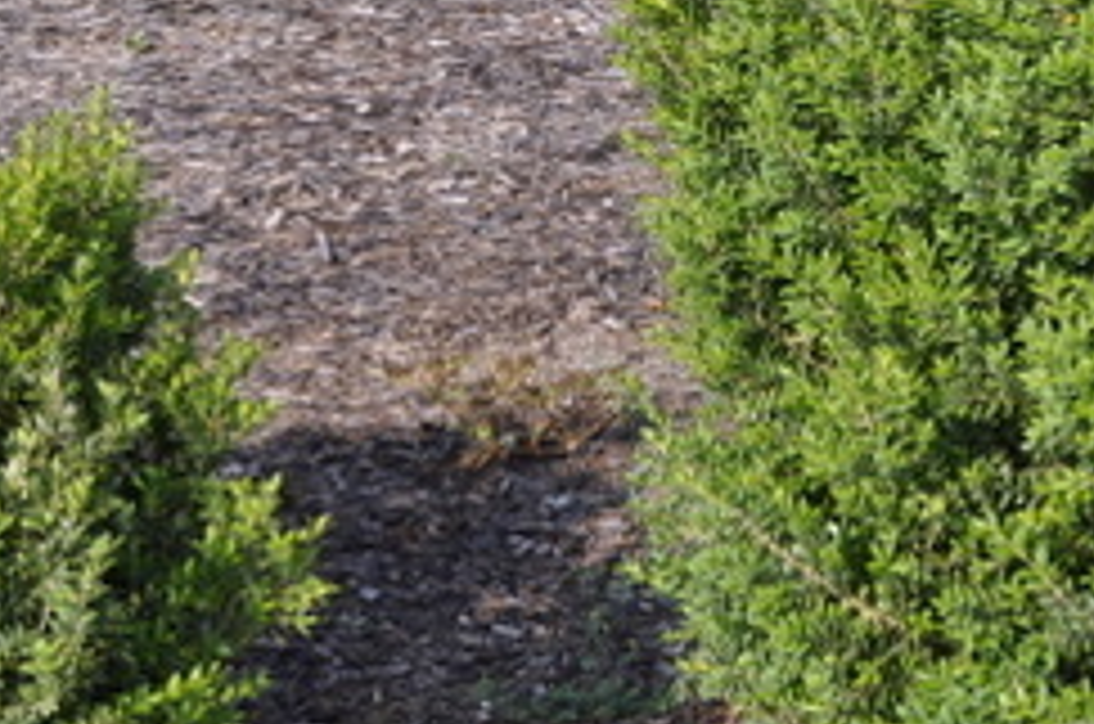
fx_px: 3750
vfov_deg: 10.9
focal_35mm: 124
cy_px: -90
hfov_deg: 15.4
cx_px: 1630
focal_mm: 25
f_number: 11
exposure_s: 1/125
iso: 200
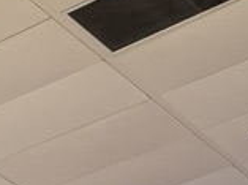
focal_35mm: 157
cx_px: 434
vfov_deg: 8.5
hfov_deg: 11.7
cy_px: 470
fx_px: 1122
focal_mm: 6.76
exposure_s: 1/121
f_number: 1.78
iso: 160
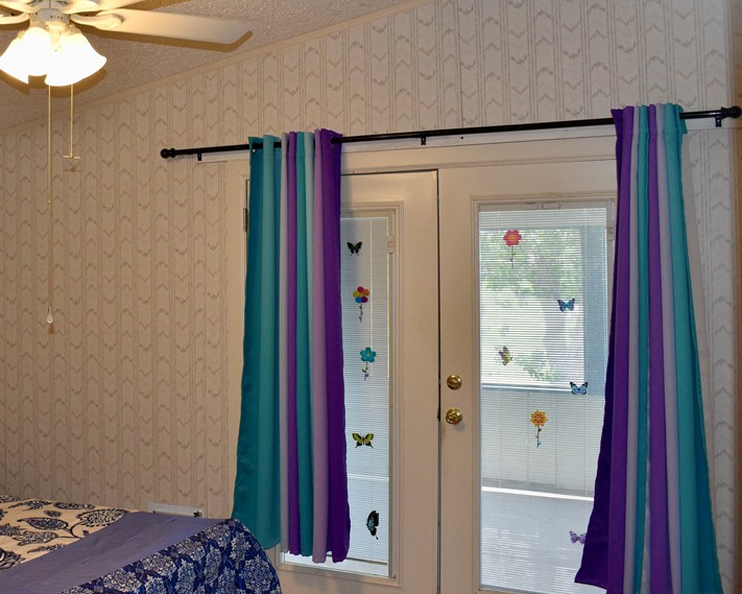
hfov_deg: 41.6
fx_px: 944
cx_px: 182
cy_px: 255
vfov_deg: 34.8
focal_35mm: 43
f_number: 5.6
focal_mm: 20
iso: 720
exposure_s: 1/125
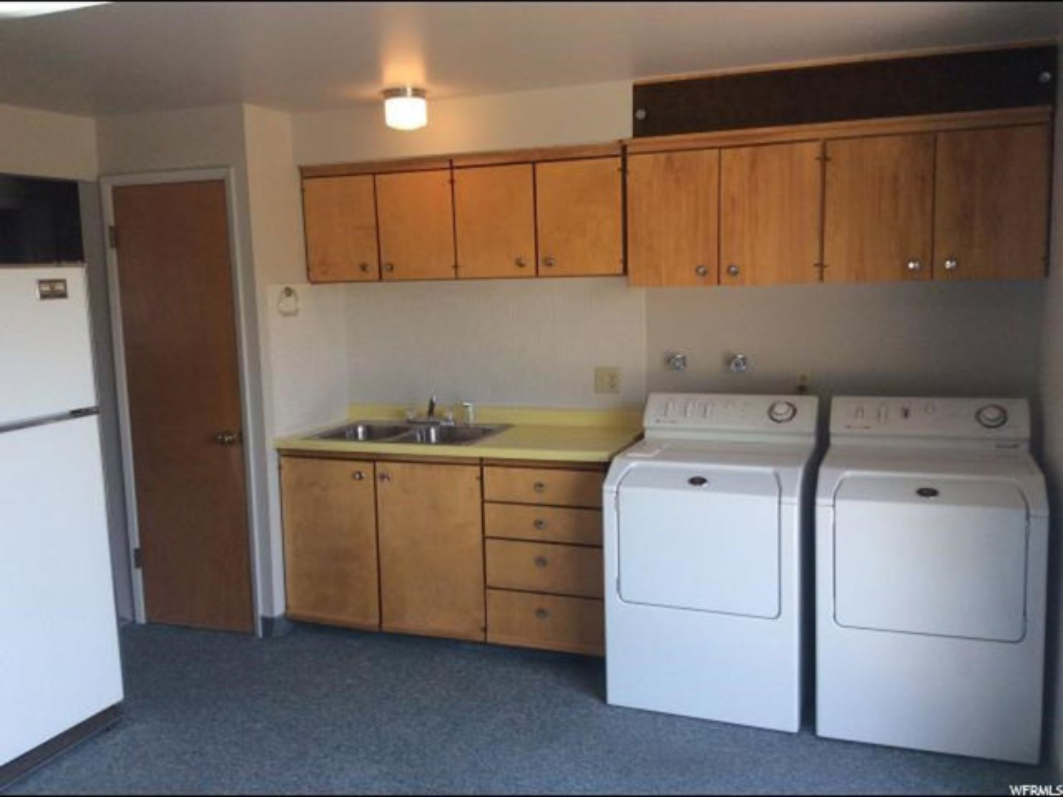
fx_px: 983
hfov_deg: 56.8
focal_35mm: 32
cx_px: 532
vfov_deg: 44.2
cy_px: 398
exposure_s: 1/120
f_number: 2.4
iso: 50
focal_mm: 3.3
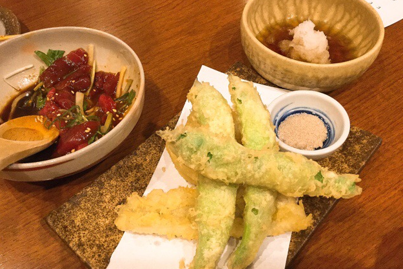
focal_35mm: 33
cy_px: 139
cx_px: 202
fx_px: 369
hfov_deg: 57.2
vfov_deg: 40.0
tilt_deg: -53.7
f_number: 2.4
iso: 200
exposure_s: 1/20
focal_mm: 3.3
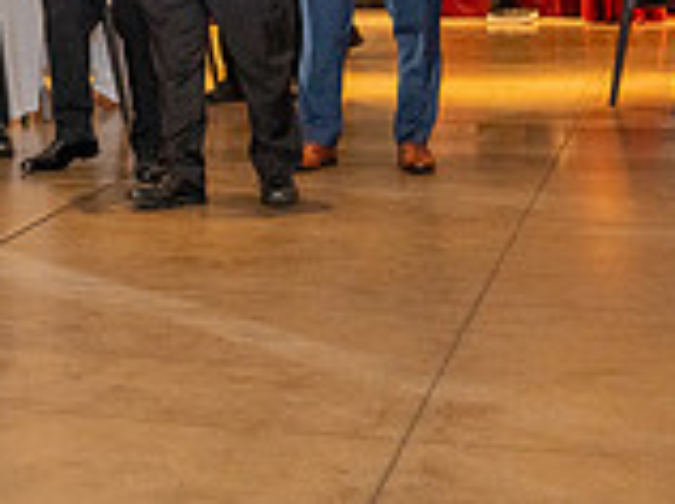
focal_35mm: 108
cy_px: -190
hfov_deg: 16.2
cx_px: -423
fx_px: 2103
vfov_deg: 13.1
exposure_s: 1/200
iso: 2000
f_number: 3.5
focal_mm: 30.5
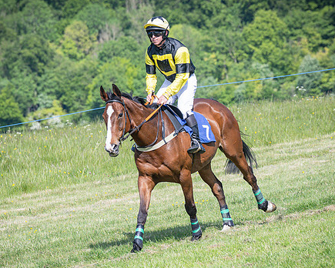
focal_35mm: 329
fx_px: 3262
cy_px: 160
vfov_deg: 4.7
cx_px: 146
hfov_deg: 5.9
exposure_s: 1/3200
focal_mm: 120
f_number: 4
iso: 400
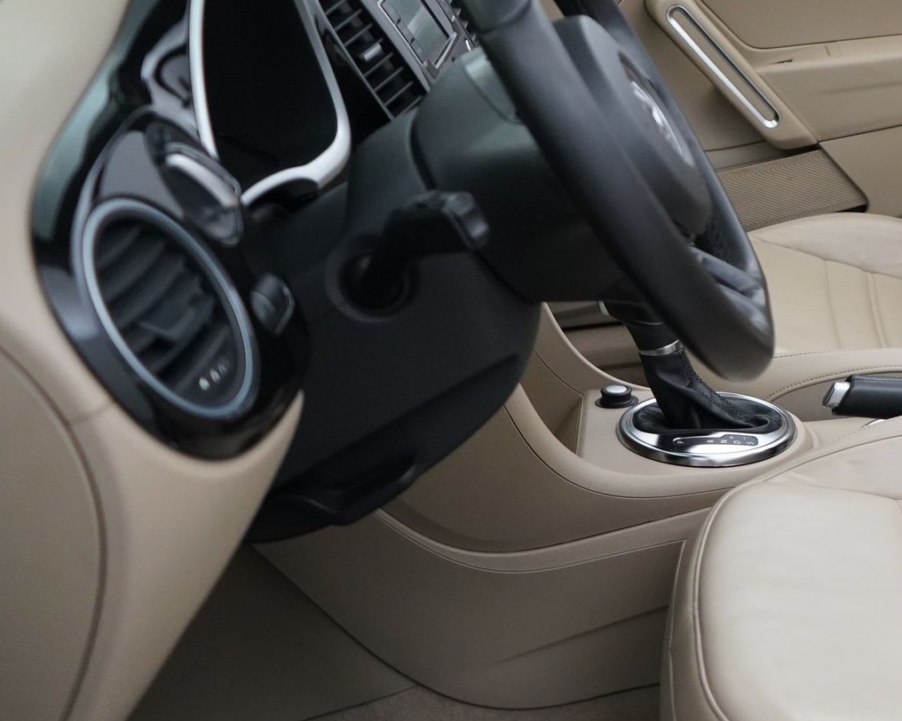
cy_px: 247
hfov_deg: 26.1
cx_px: 1001
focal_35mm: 67
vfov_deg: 22.7
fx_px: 1788
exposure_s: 1/160
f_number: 3.5
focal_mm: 29
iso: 3200
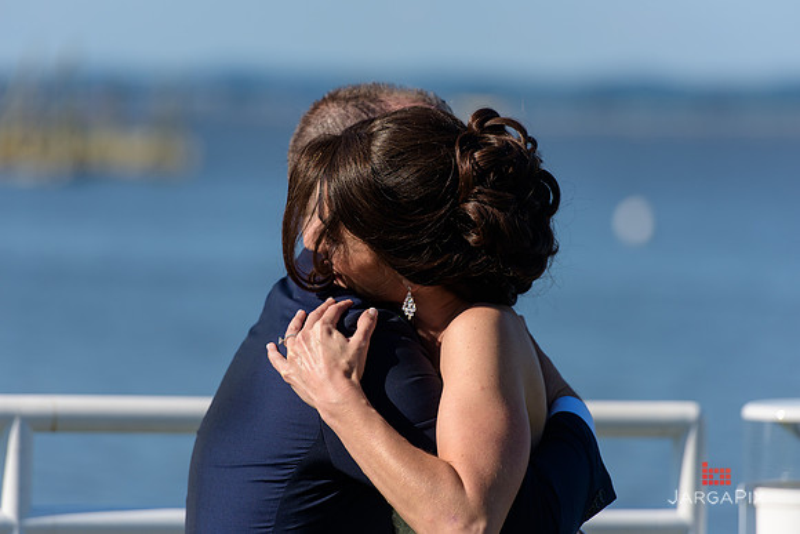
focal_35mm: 200
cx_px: 400
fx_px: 4445
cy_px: 267
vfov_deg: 6.9
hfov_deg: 10.3
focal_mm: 200
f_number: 4
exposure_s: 1/2500
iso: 200
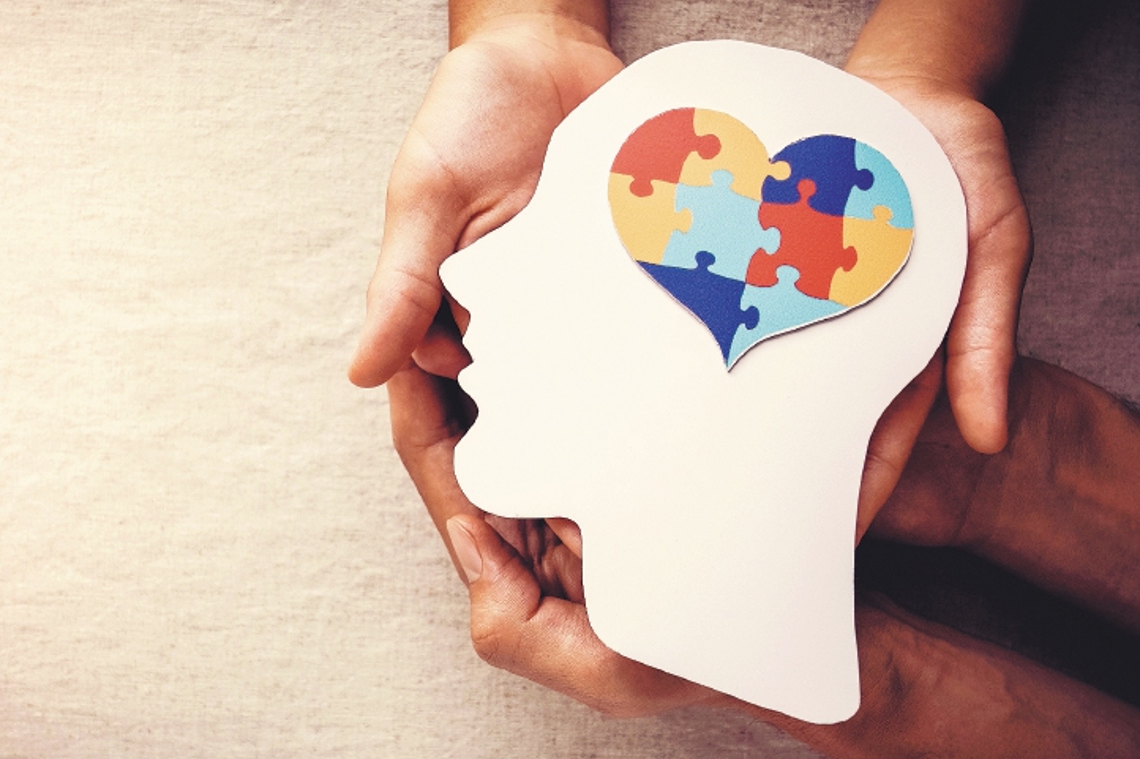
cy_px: 406
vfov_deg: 33.4
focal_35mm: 40
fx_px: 1266
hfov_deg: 48.4
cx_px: 515
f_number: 4.5
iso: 250
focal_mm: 24
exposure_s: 1/200
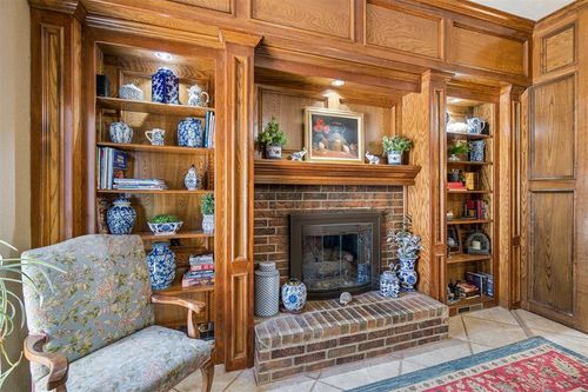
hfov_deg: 100.4
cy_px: 196
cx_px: 294
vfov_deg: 77.3
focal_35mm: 15
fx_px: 245
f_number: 6.3
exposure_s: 1/13
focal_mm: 10
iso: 200
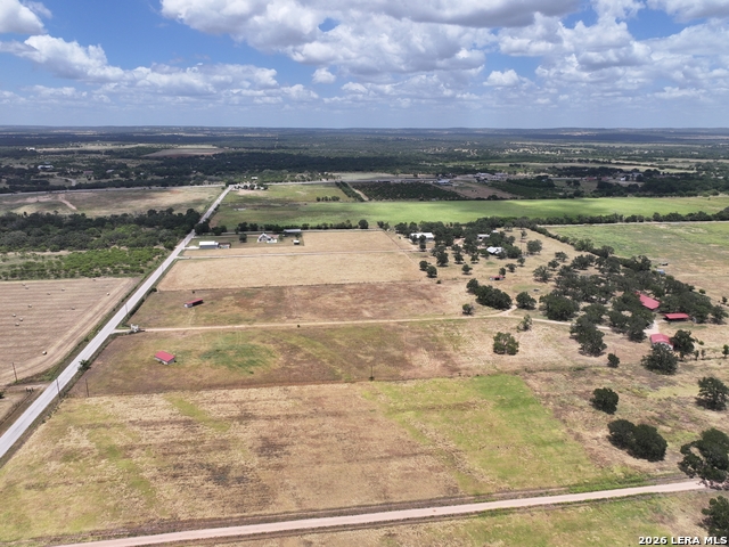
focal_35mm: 24
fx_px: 505
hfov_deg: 71.6
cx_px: 364
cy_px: 274
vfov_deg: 56.8
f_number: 2.8
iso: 100
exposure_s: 1/2500
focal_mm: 12.29
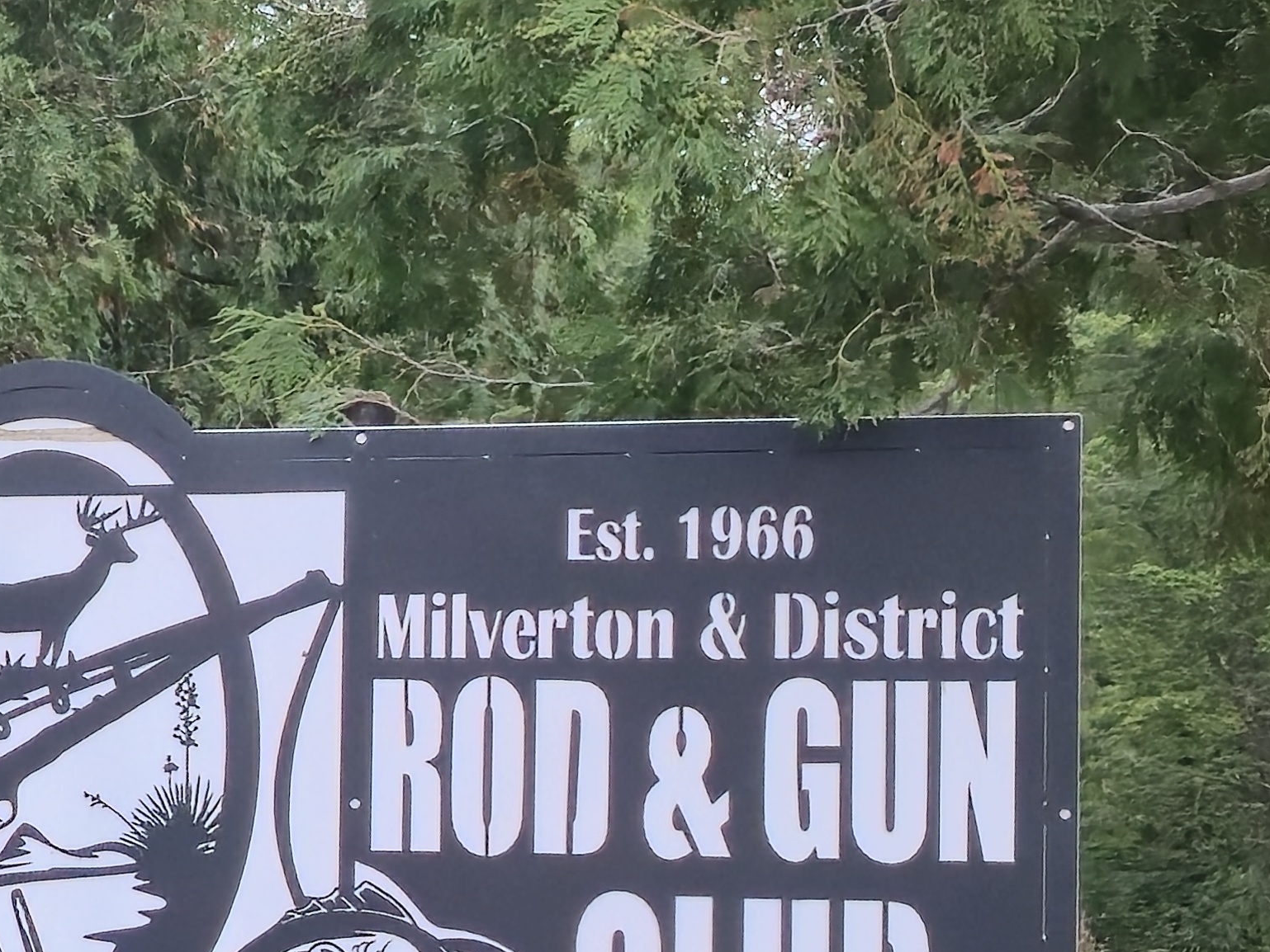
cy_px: 728
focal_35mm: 122
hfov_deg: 13.5
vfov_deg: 12.1
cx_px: -1356
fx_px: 4477
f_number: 1.8
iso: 160
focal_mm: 5.4
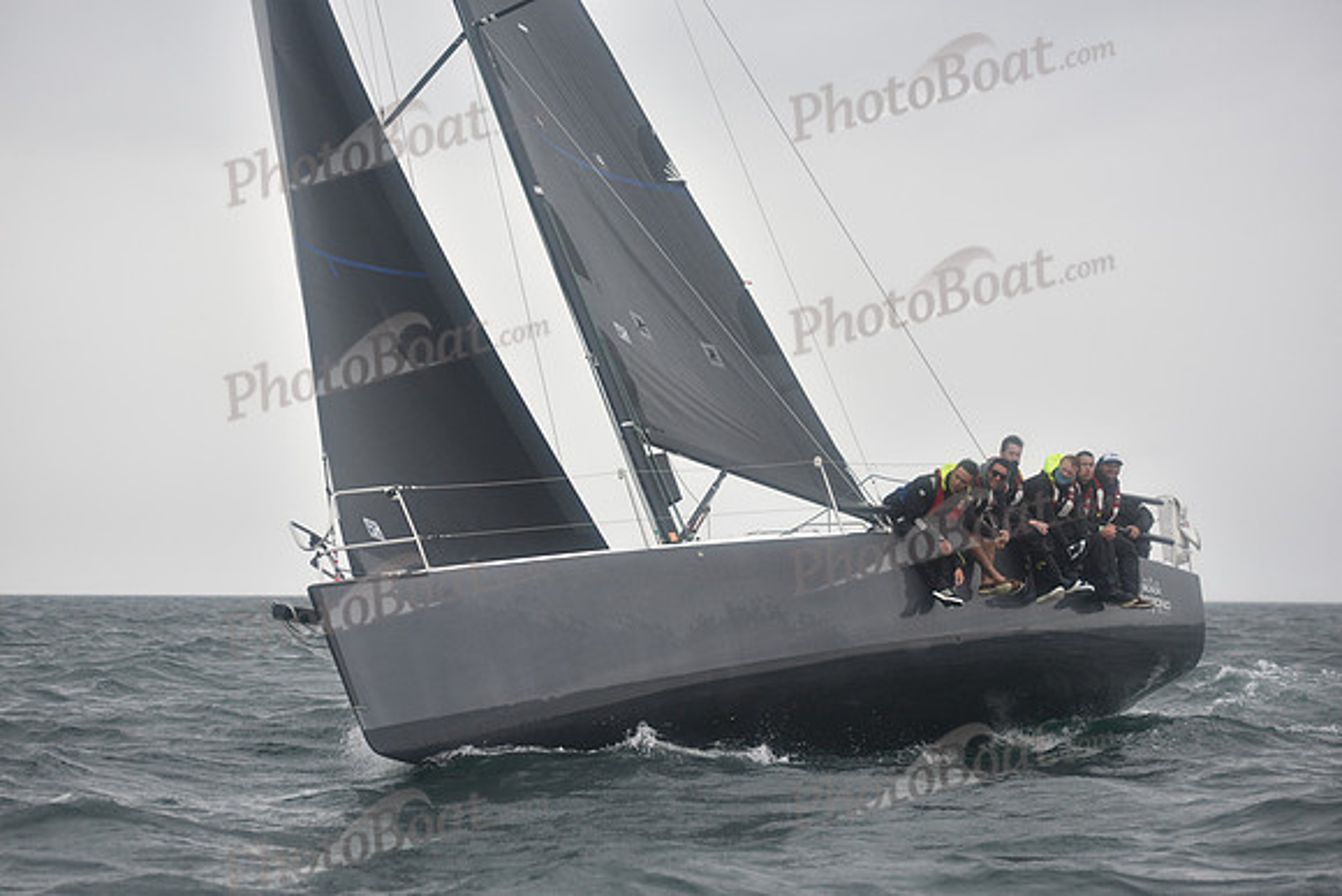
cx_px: 671
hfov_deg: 20.8
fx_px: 3654
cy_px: 448
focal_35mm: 98
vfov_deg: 14.0
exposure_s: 1/640
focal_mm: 98
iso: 400
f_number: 3.5
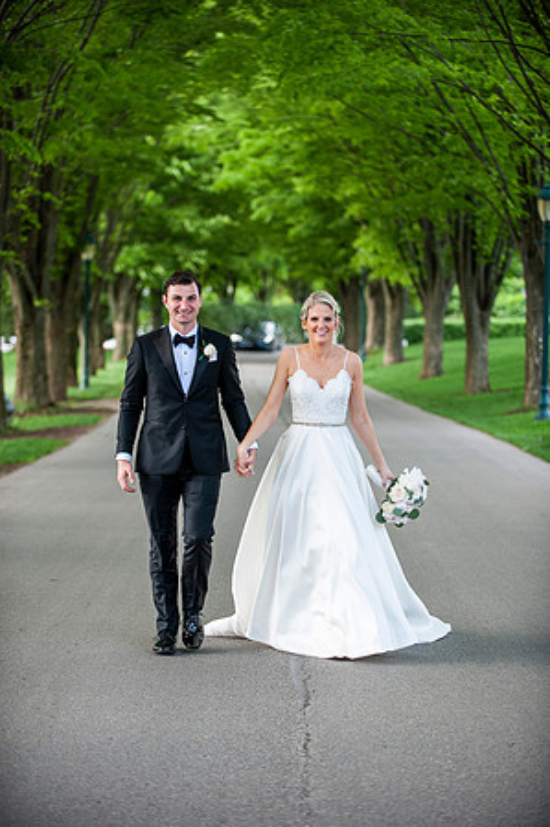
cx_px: 275
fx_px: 2343
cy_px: 414
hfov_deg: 13.4
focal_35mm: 102
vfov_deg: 20.0
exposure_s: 1/1000
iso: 640
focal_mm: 102
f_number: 2.8
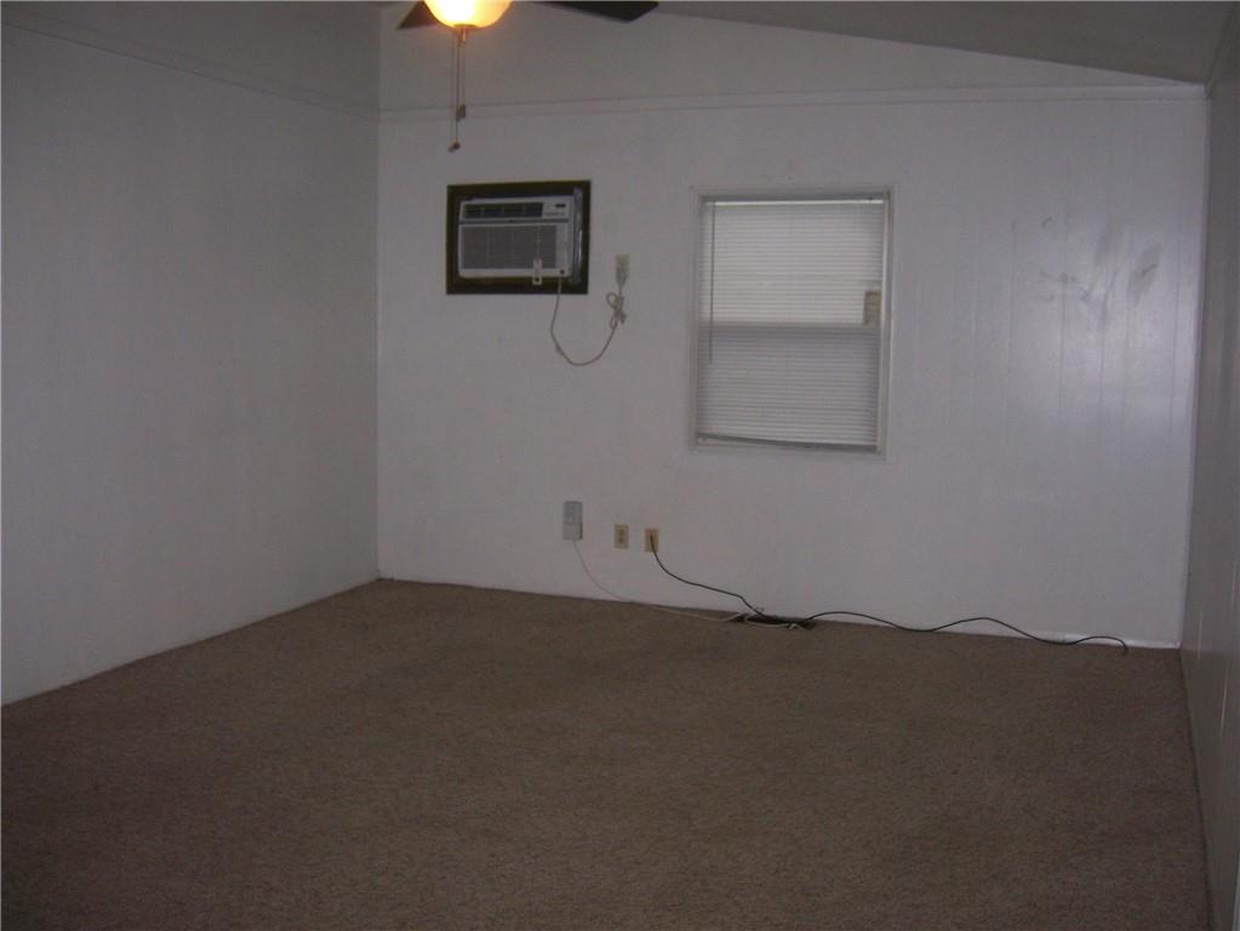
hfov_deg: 51.3
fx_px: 1290
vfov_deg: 39.7
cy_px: 466
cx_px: 620
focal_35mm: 36
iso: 125
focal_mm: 6
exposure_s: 1/60
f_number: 2.8
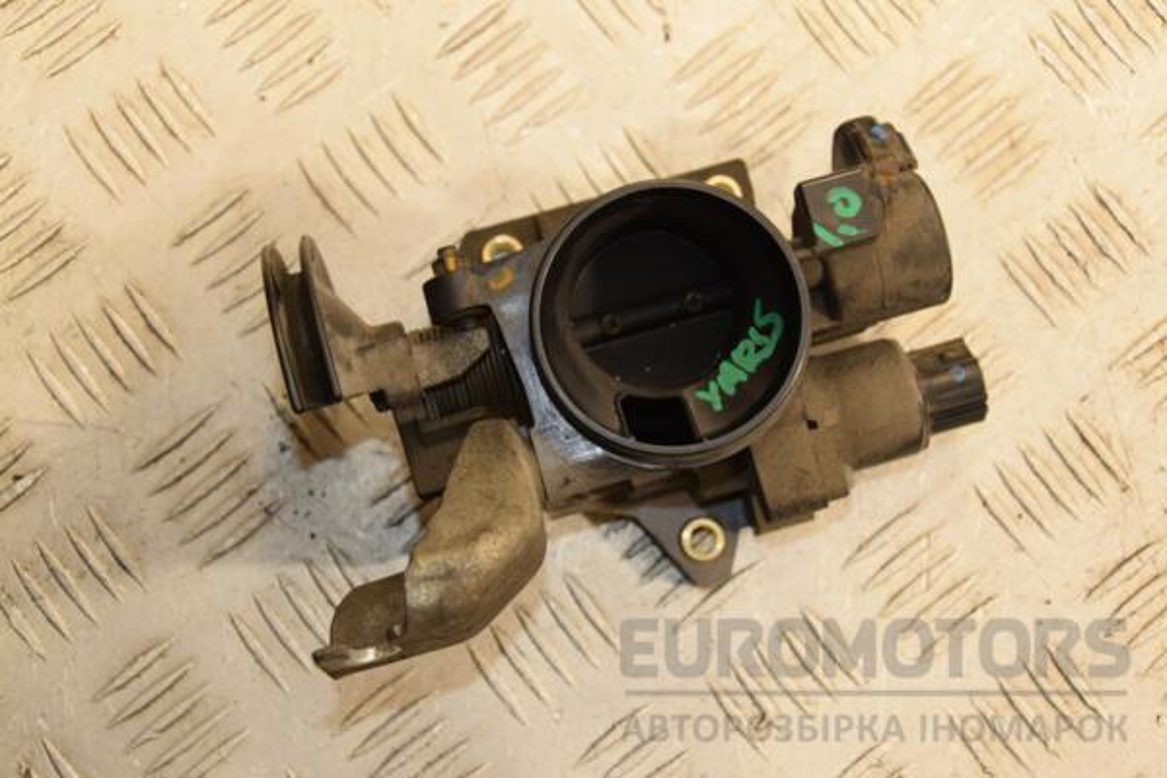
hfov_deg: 35.1
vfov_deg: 23.8
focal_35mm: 57
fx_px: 1848
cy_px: 389
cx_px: 584
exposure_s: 1/100
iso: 800
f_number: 5
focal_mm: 38
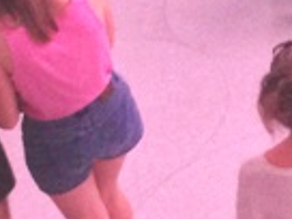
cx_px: 700
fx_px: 1350
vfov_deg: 8.7
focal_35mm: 160
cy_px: -250
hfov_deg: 10.6
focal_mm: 4.13
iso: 400
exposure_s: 1/20
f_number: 2.4
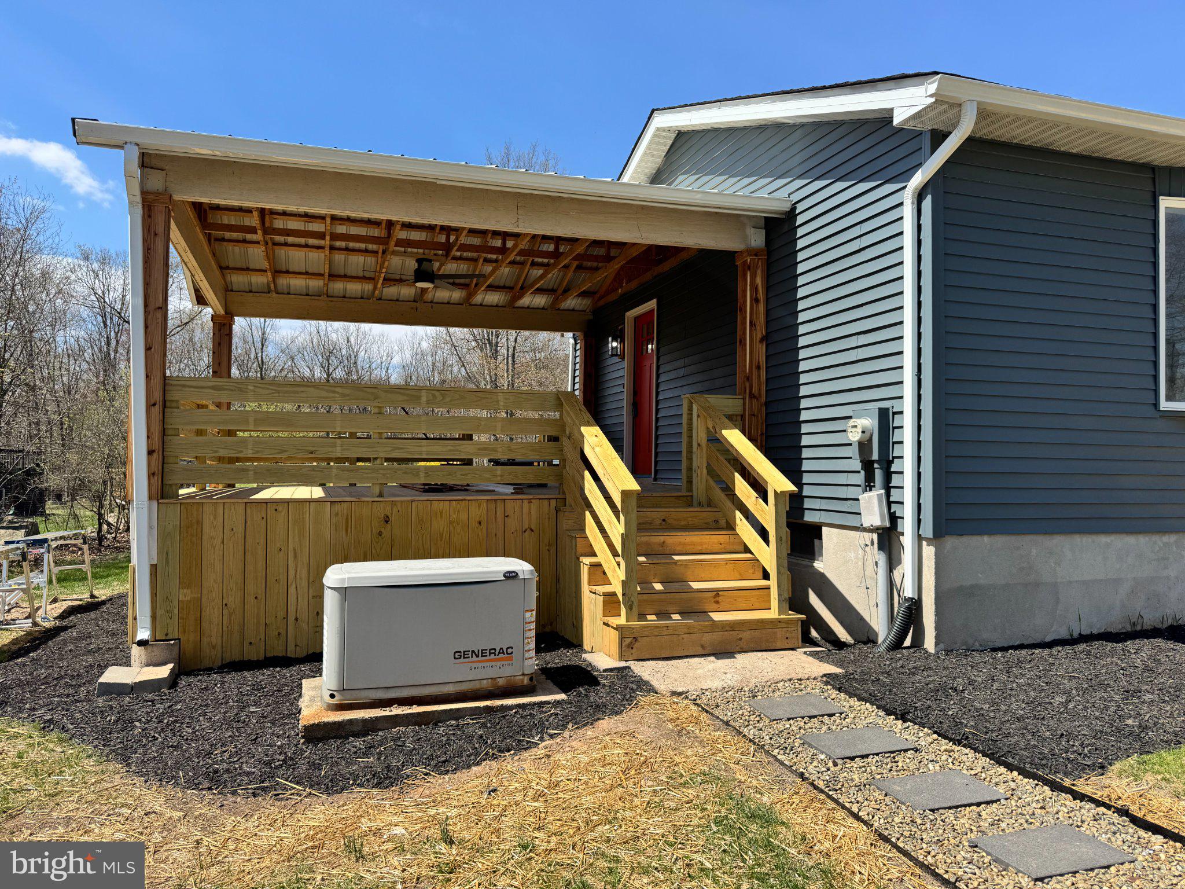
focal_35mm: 24
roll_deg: -0.7
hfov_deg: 71.6
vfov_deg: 56.8
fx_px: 822
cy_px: 444
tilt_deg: +1.3
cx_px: 592
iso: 80
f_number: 1.78
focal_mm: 6.76
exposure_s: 1/3247
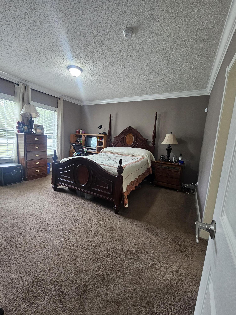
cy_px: 158
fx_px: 118
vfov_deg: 106.2
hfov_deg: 89.9
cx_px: 118
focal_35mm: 13
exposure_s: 1/40
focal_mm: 2.2
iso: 320
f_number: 2.2
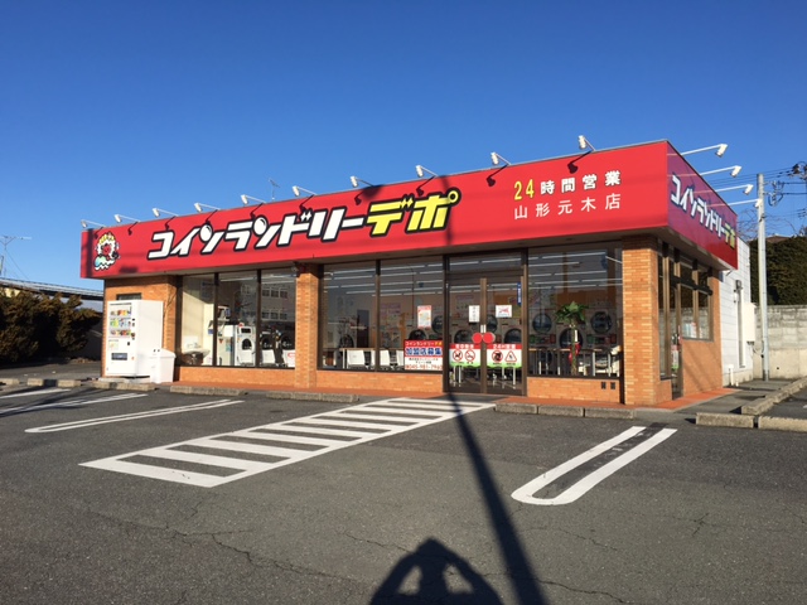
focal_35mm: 29
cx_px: 404
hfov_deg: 61.7
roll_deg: -0.2
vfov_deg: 48.2
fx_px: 676
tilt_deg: +3.9
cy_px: 302
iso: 25
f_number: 2.2
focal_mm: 4.15
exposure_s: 1/1923
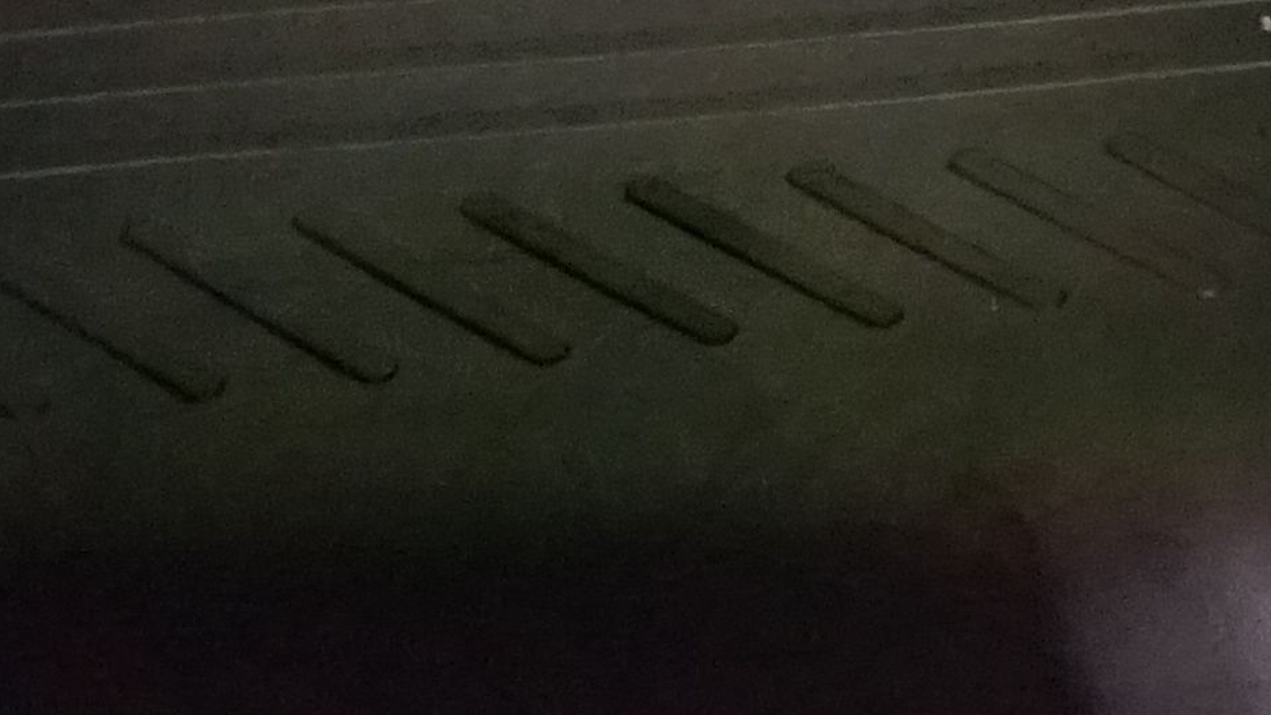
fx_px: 6572
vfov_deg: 5.5
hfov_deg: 9.5
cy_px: -1990
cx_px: 3347
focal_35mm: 195
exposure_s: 1/60
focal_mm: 29
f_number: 3.5
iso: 6400
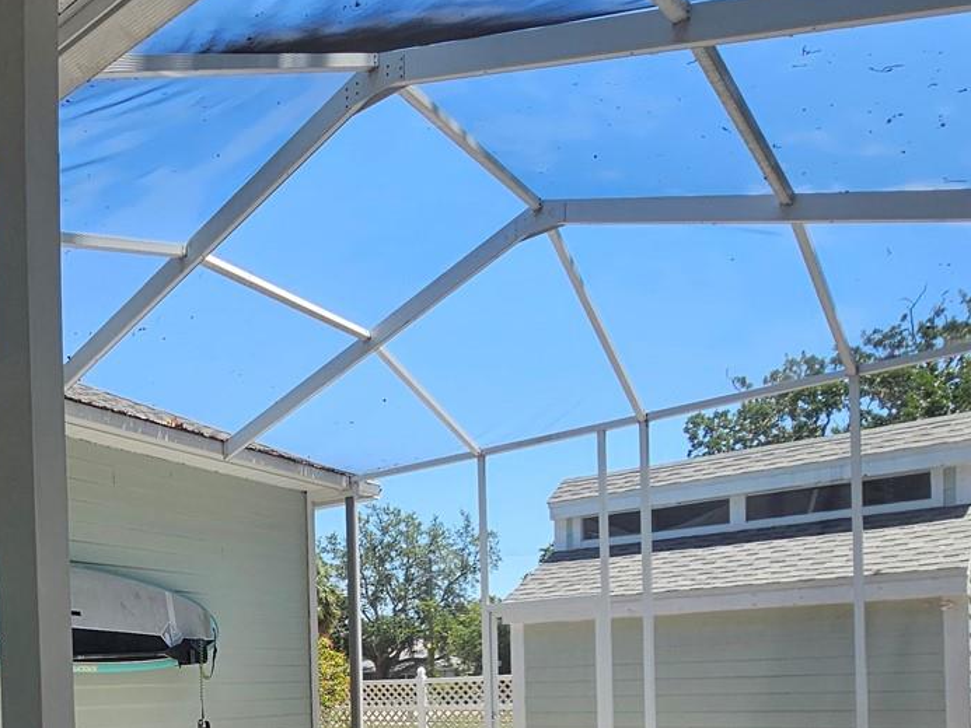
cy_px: 689
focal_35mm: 30
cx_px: 210
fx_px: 842
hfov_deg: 56.1
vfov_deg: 42.0
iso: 50
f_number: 2.2
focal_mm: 2.2
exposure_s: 1/668
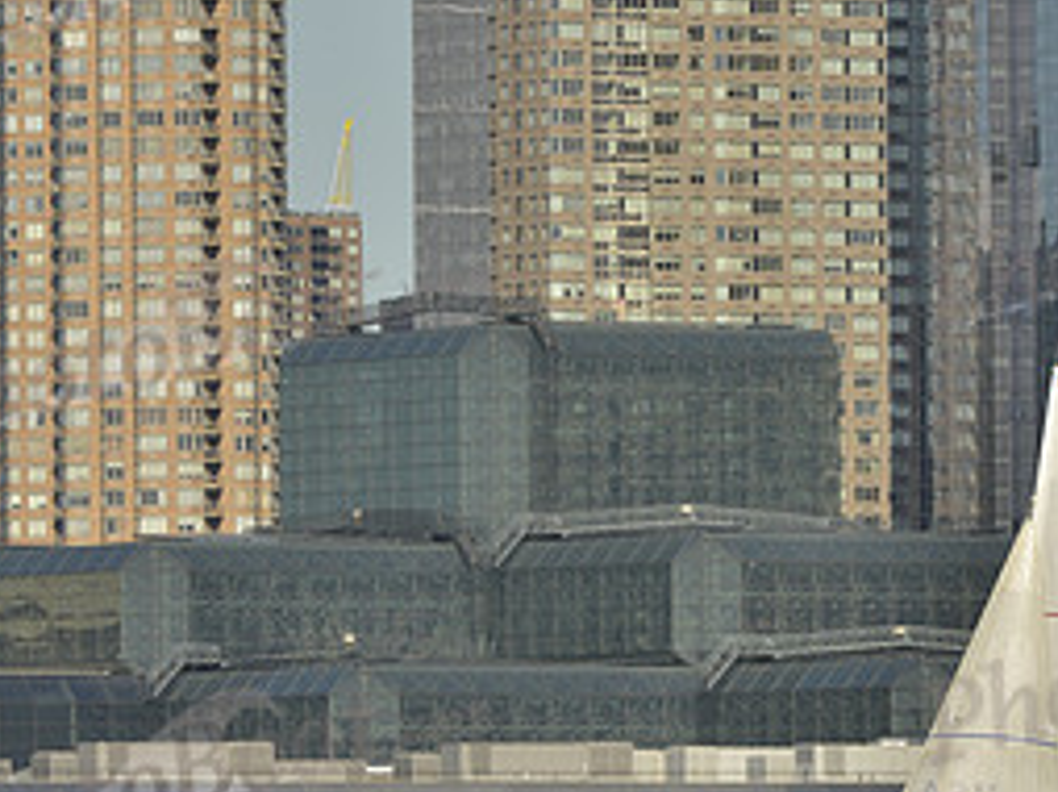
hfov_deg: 2.9
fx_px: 20825
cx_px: 710
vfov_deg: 2.2
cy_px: 500
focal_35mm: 682
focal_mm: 310
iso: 200
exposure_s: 1/1250
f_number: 7.1
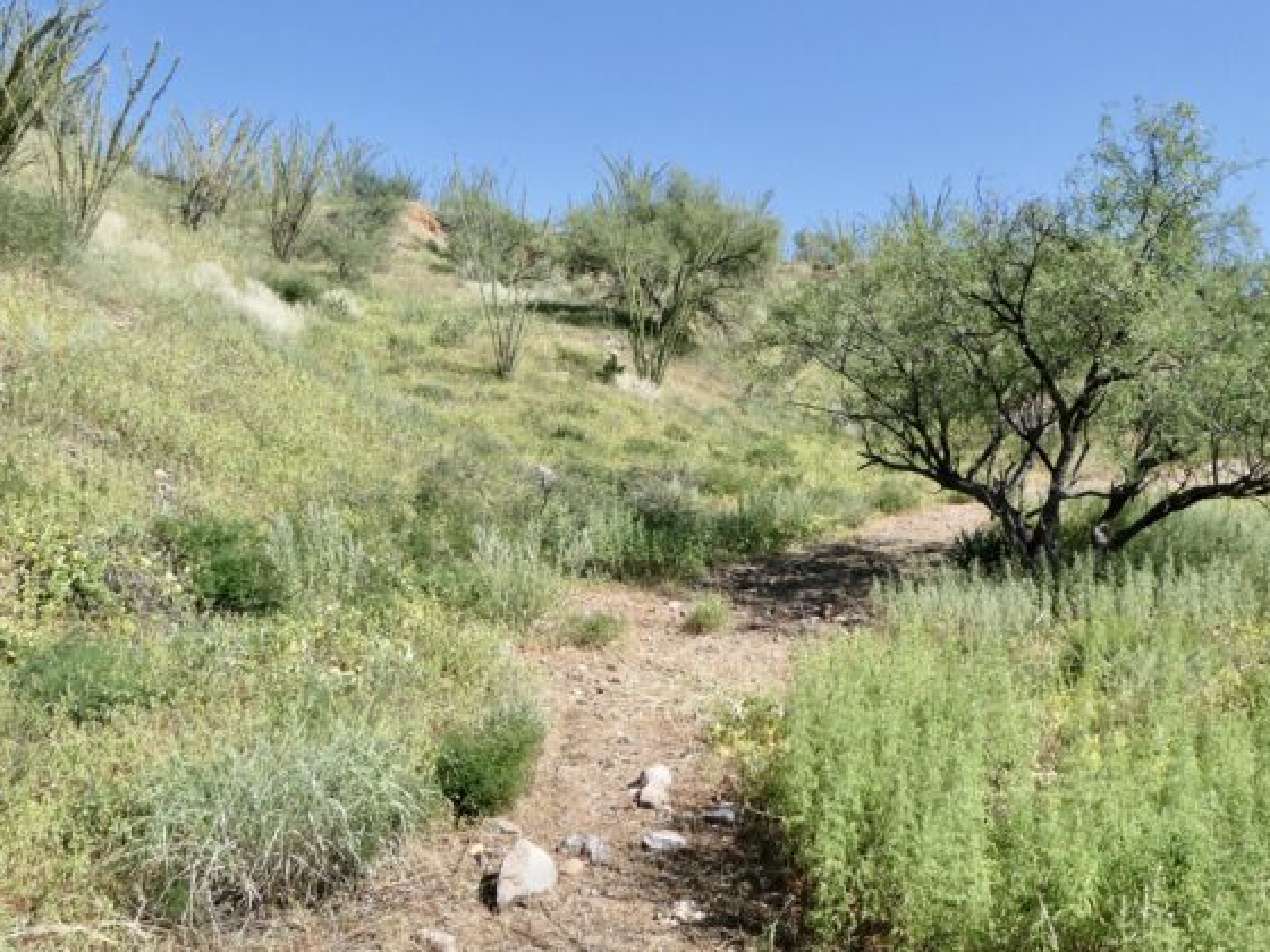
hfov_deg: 59.7
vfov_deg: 46.8
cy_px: 495
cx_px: 726
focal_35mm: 30
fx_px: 1101
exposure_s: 1/800
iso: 80
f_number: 3.3
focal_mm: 4.3
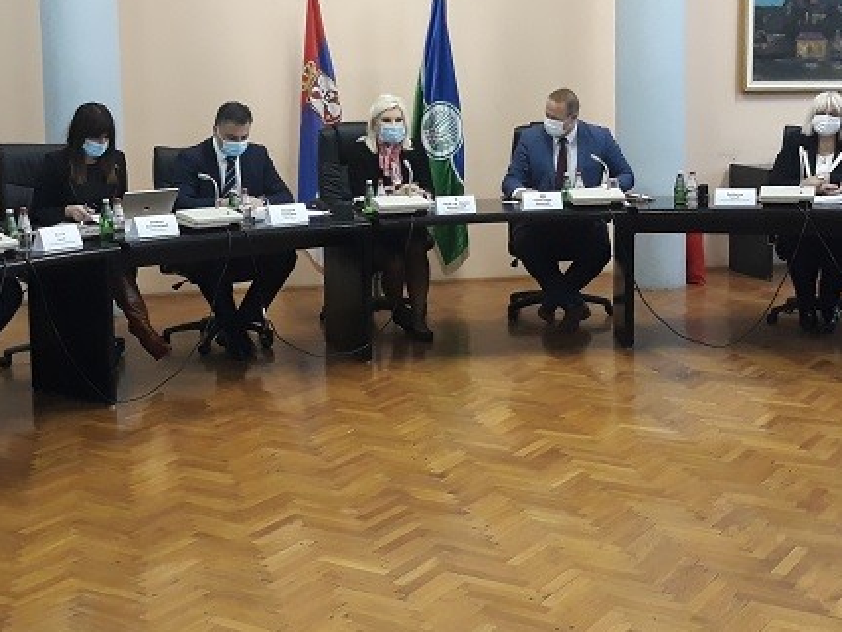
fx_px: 925
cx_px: 415
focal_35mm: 38
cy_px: 209
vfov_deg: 37.3
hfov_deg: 49.0
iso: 160
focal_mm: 3.71
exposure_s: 1/50
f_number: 1.7
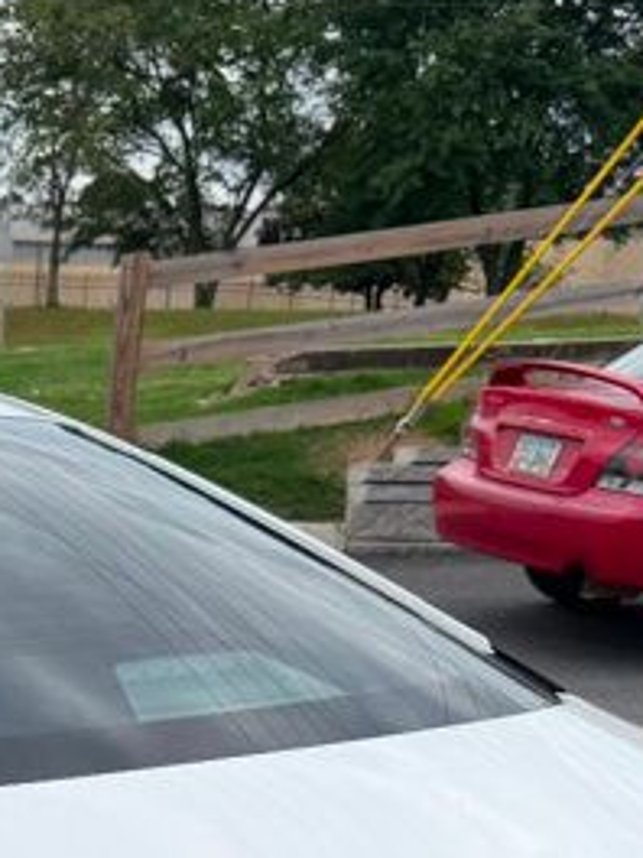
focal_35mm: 93
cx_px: -299
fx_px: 2303
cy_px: 1105
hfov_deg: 14.8
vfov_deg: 19.5
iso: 80
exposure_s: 1/5714
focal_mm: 6.76
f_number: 1.78
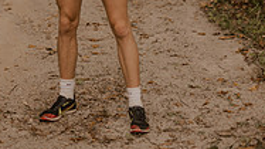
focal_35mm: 126
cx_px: 89
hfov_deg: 17.0
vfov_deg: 9.2
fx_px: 885
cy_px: -125
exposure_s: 1/1000
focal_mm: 50
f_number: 1.4
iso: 64
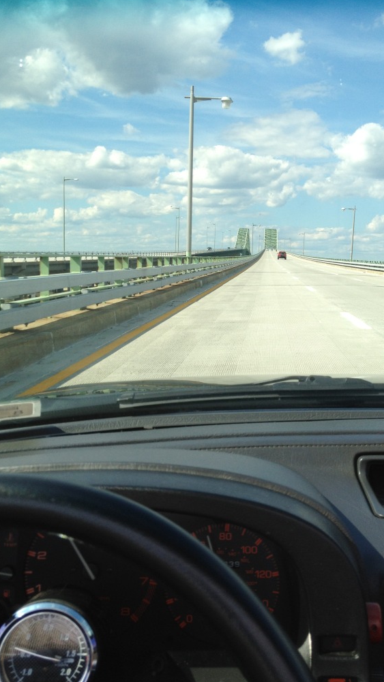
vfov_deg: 51.6
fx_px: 706
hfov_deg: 30.3
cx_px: 237
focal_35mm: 39
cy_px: 340
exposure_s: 1/935
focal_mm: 4.3
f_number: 2.4
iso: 64
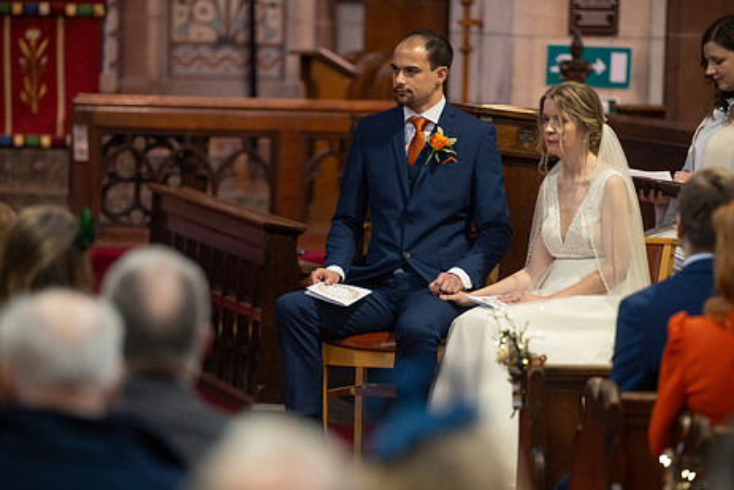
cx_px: 384
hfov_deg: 8.4
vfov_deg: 5.6
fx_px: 4976
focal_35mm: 244
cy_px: 243
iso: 1600
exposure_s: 1/160
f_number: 2.8
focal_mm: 195
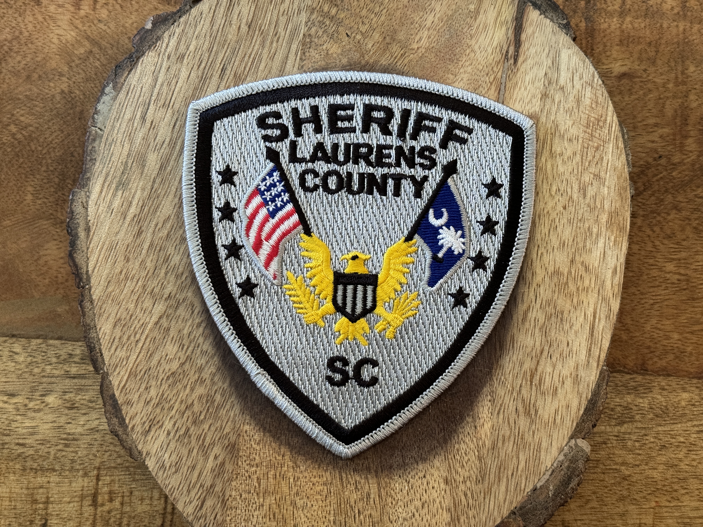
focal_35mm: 48
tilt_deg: -85.8
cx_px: 352
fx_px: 975
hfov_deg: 39.7
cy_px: 264
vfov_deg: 30.3
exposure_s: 1/40
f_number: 1.78
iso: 320
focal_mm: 6.76
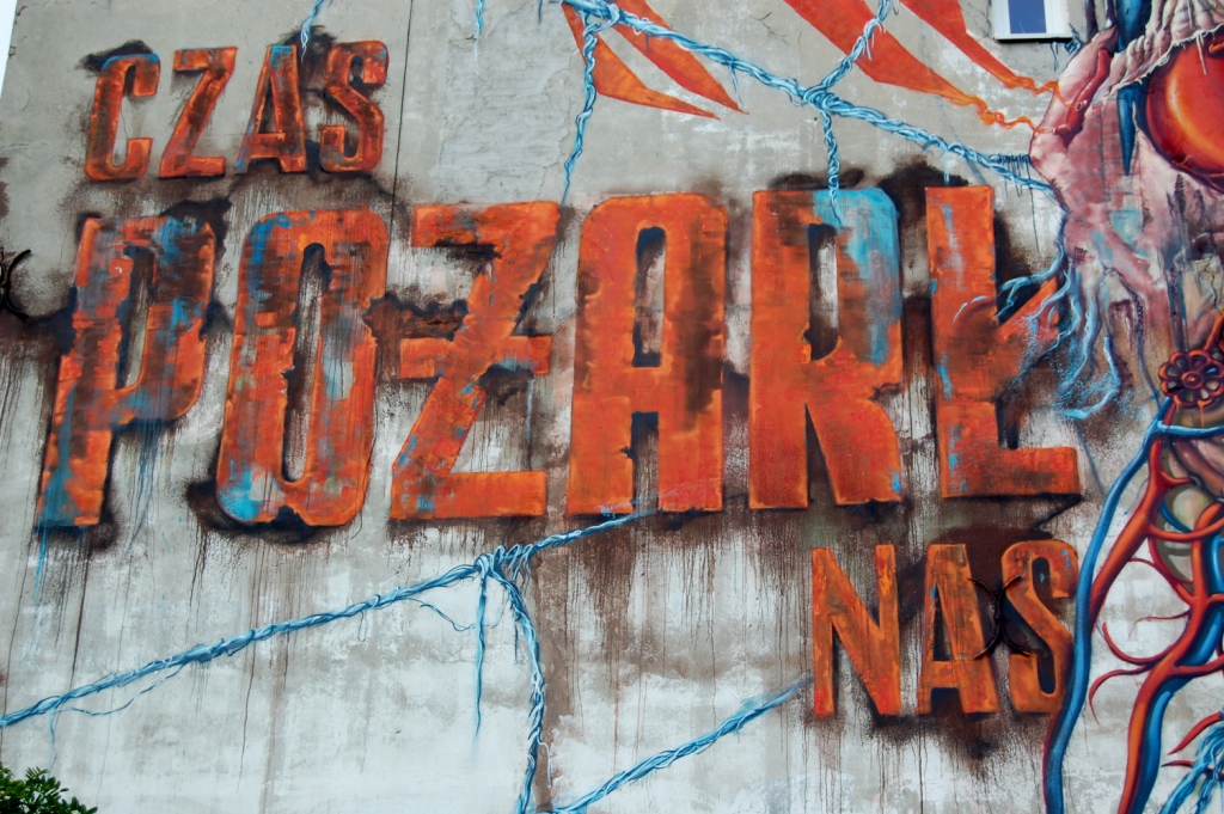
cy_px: 407
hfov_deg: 31.9
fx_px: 2140
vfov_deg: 21.5
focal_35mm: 63
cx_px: 612
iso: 200
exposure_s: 1/200
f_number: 7.1
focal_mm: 42
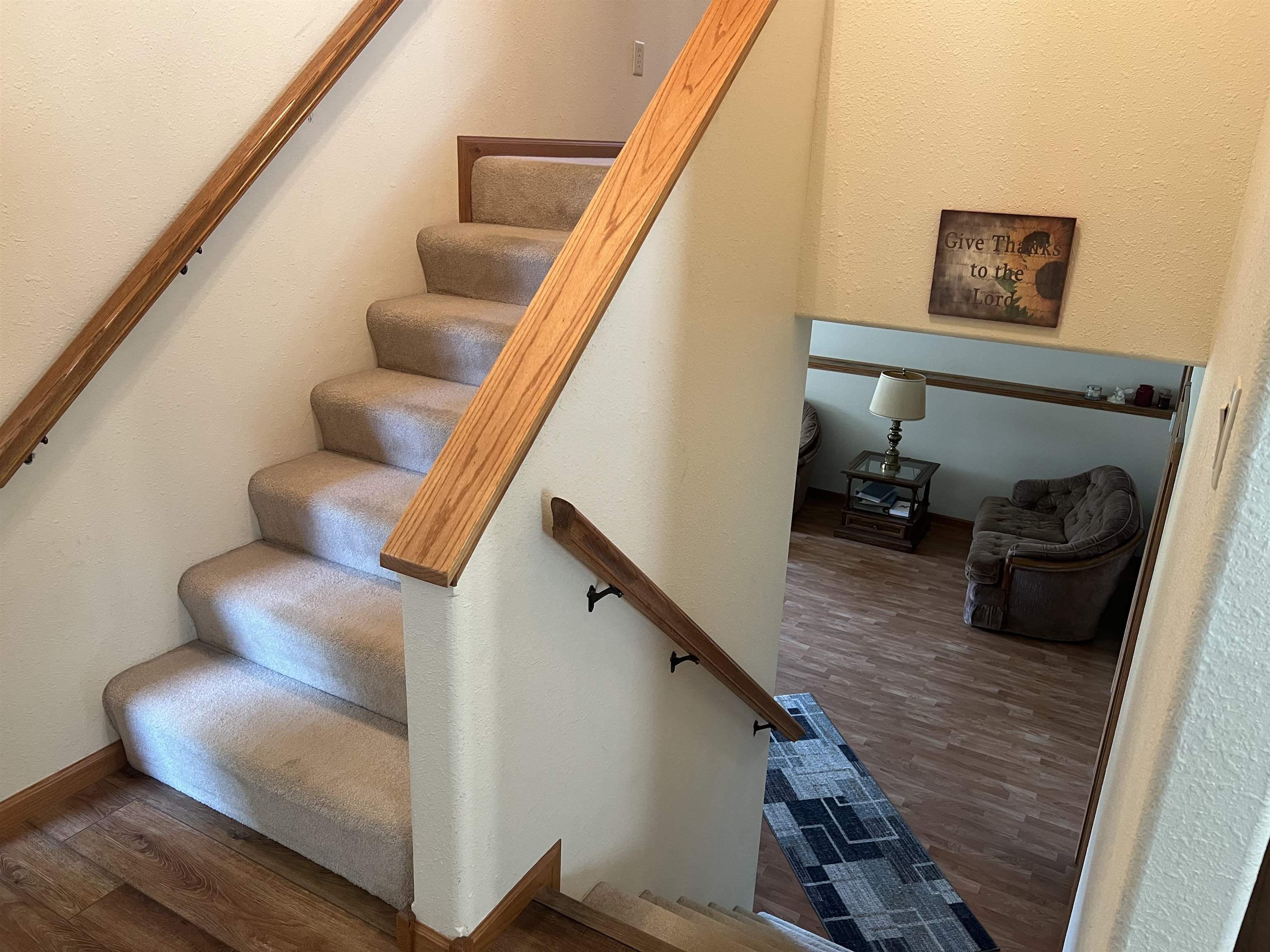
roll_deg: -2.0
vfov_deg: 53.1
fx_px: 954
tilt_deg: -20.3
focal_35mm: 26
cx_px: 635
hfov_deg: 67.3
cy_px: 476
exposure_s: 1/60
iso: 250
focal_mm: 5.7
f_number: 1.5
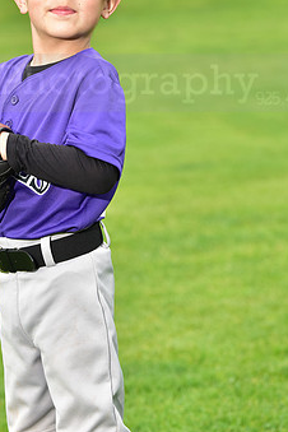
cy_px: 71
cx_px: 90
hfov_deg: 6.6
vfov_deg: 9.8
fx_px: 2508
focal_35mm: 209
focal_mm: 122
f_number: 5.6
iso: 400
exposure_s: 1/250
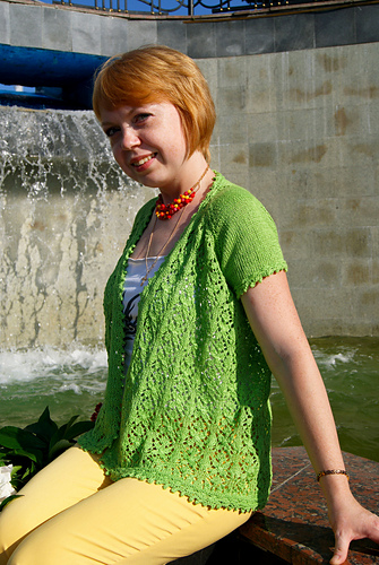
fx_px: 661
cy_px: 282
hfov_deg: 32.0
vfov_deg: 46.3
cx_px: 190
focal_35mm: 42
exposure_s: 1/400
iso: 100
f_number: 9
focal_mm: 28
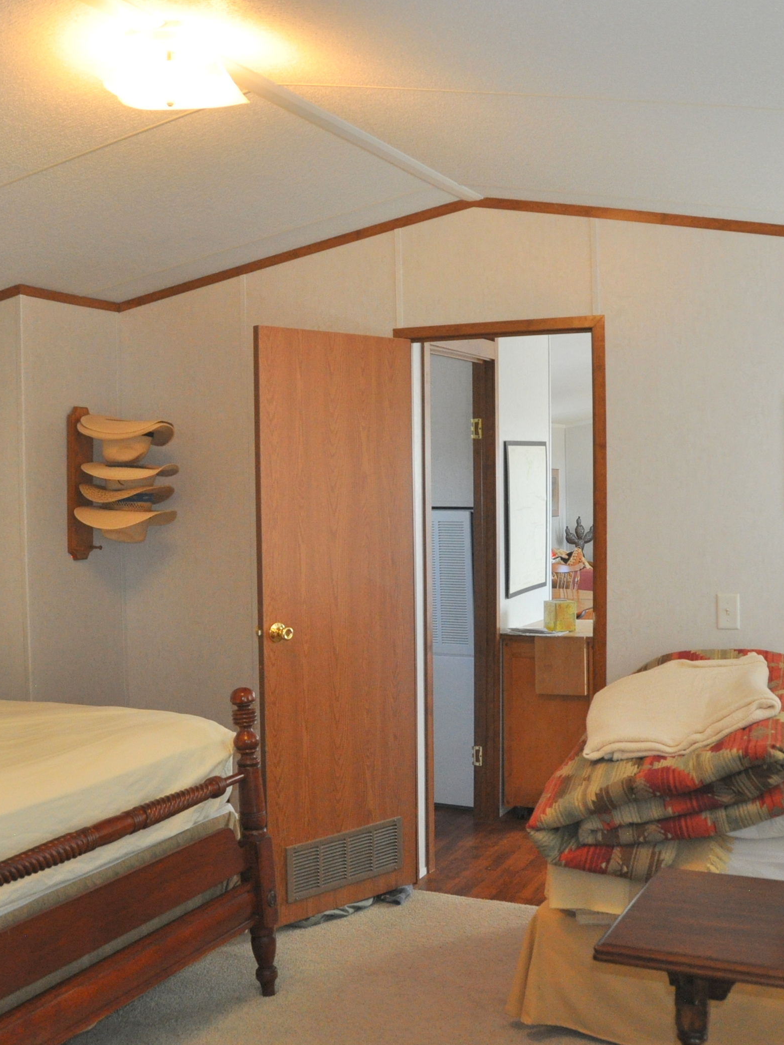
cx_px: 410
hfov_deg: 36.0
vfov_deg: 46.8
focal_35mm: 40
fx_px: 1208
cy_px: 525
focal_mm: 18
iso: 800
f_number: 3.5
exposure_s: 1/80
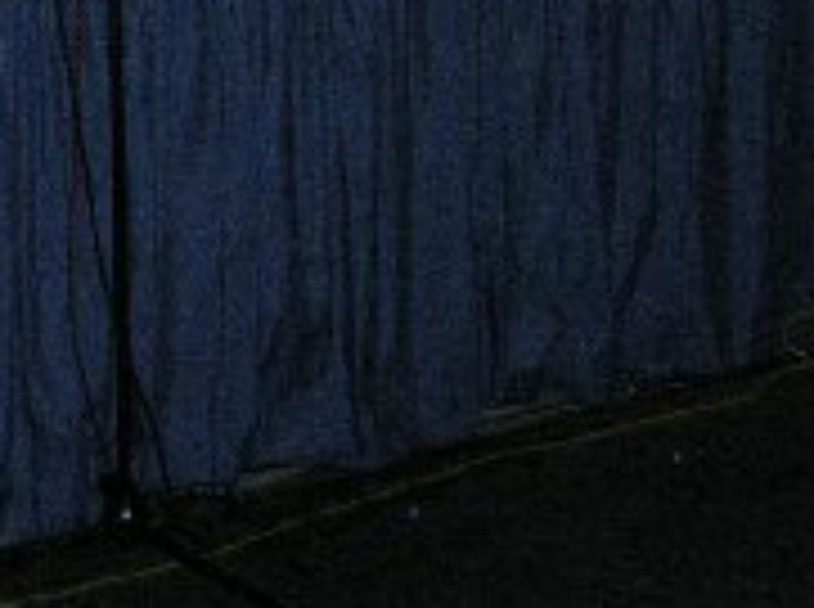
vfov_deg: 8.9
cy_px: -662
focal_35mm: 155
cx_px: -153
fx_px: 3638
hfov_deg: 12.5
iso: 200
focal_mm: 8.9
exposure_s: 1/60.1
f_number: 4
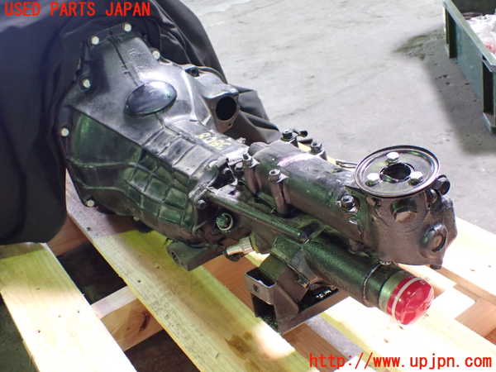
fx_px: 587
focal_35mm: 41
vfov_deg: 35.1
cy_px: 186
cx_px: 248
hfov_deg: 45.8
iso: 800
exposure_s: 1/40
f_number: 2.8
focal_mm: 7.31
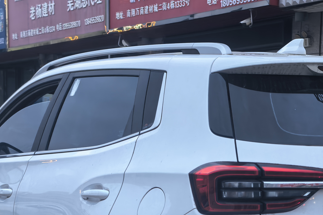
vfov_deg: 13.6
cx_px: 214
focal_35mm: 99
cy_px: 223
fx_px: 888
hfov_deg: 20.5
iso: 320
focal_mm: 5.75
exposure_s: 1/50
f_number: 1.4
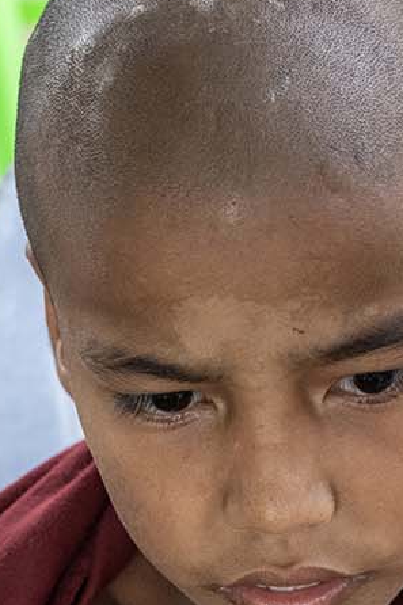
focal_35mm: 155
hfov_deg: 8.8
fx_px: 2605
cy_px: 783
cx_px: 309
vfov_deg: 12.8
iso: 1600
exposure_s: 1/500
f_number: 5.6
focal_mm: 48
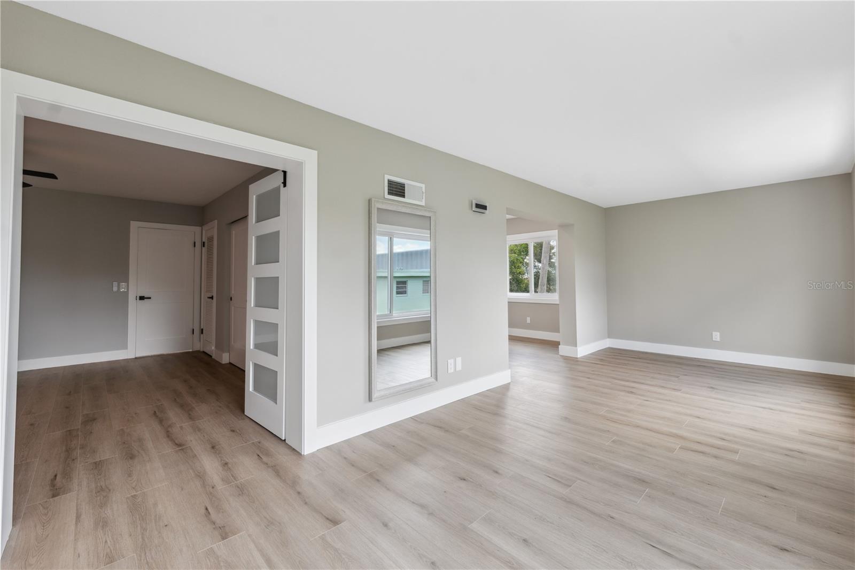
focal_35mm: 14
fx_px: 332
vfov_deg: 81.2
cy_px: 285
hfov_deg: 104.3
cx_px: 428
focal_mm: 14
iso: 400
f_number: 8
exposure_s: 1/40
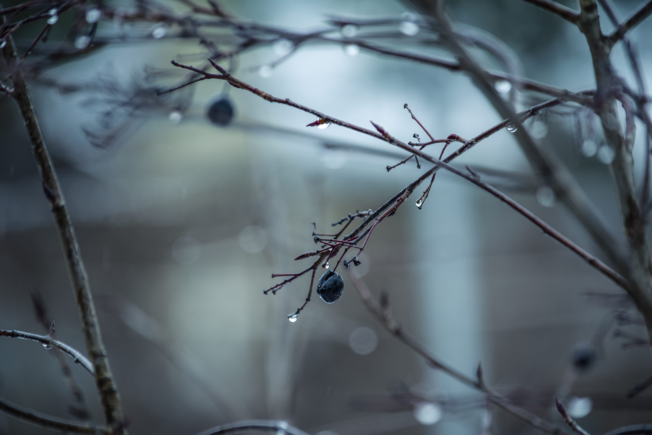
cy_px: 218
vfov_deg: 5.0
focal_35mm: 278
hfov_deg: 7.4
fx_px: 5025
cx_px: 326
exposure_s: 1/200
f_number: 5
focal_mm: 185
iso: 160
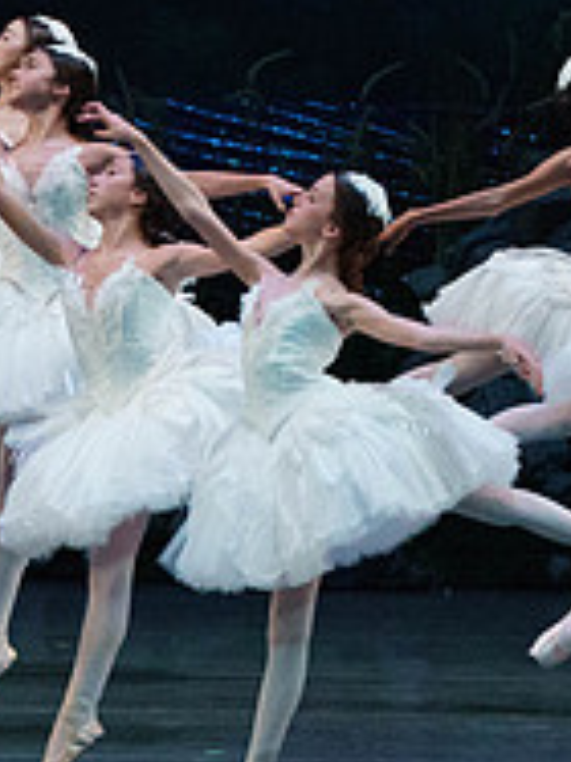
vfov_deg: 2.8
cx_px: 382
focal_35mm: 721
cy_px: 196
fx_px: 15876
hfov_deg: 2.1
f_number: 5.6
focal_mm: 212
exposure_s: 1/250
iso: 8000
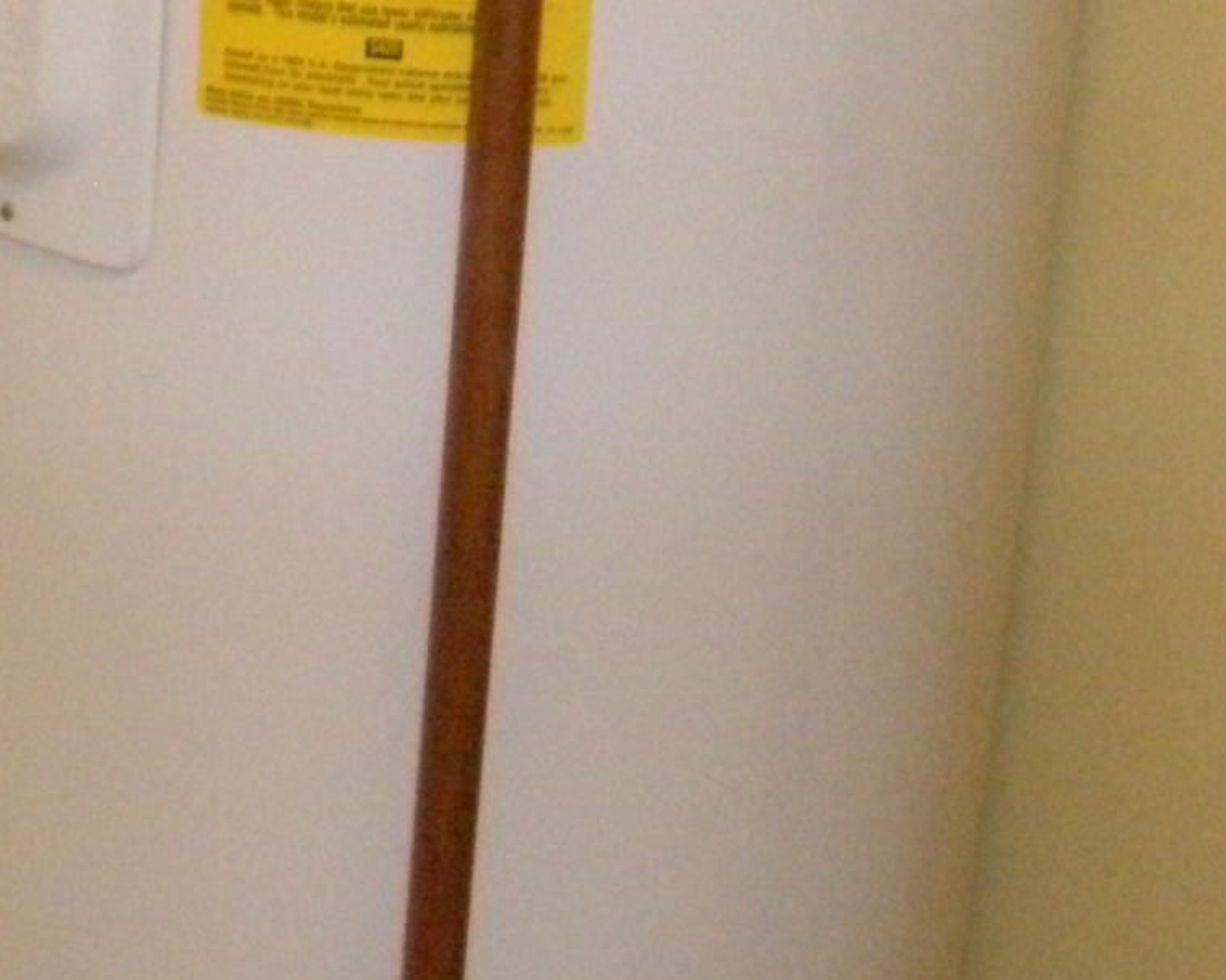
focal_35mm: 136
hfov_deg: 14.1
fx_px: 4934
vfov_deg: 11.3
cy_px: 268
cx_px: 317
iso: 400
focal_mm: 5.9
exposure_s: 1/30
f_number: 3.8
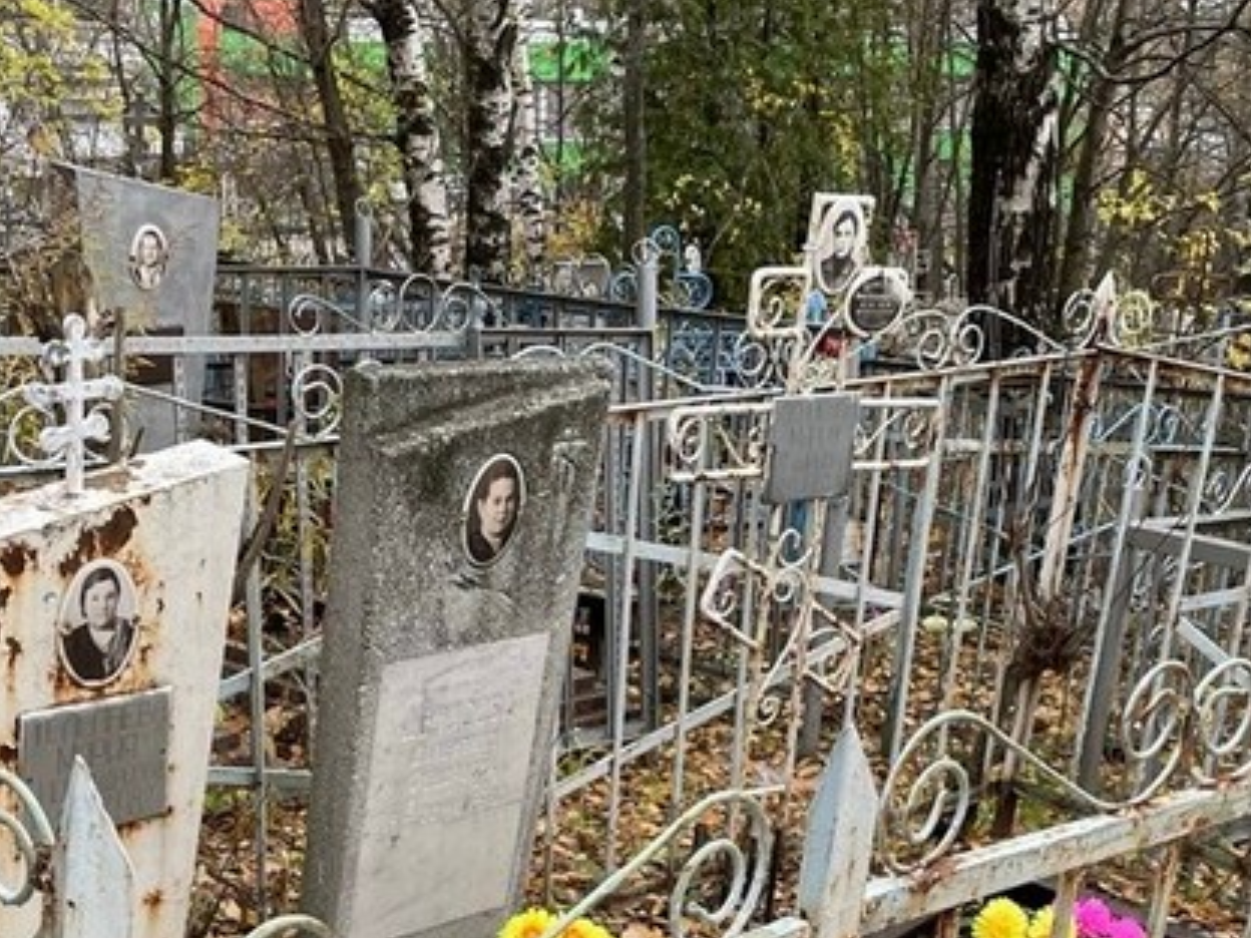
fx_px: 2313
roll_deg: -0.7
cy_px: 992
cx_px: 689
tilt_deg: -19.7
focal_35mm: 64
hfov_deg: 30.2
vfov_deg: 21.9
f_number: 1.6
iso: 32
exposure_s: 1/281
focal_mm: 4.2
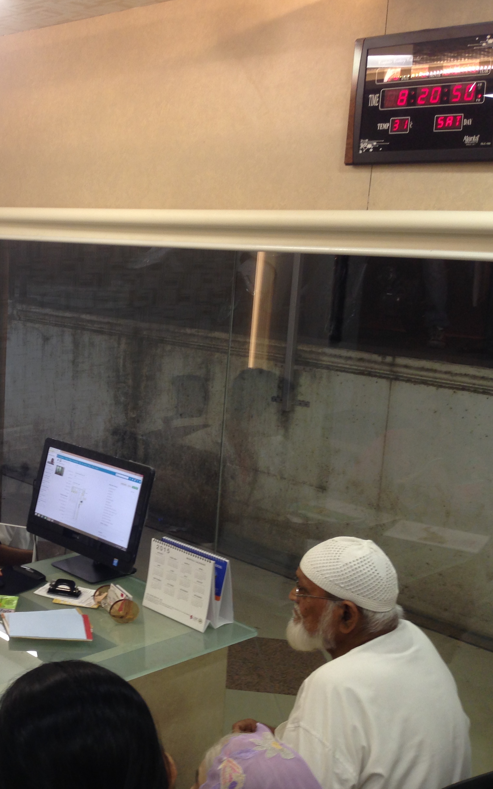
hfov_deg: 25.8
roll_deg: -3.2
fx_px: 1010
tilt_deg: -9.7
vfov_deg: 42.6
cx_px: -19
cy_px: 395
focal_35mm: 47
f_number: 2.4
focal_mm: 4.12
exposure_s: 1/24
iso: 50
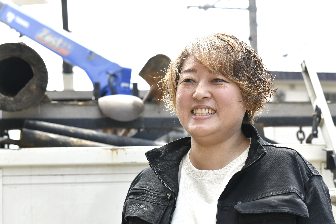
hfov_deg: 29.6
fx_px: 635
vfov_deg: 20.0
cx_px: 180
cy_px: 117
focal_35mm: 68
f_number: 6.3
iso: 400
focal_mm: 62
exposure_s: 1/400
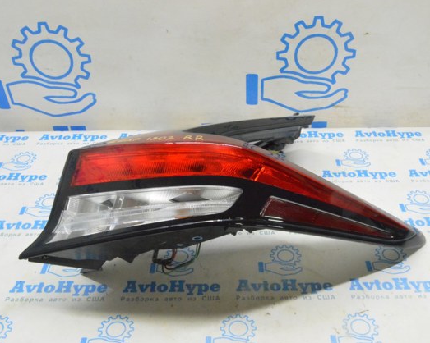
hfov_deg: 46.2
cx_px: 233
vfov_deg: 37.7
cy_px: 173
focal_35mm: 40
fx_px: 503
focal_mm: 23
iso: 6400
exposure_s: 1/15
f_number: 20
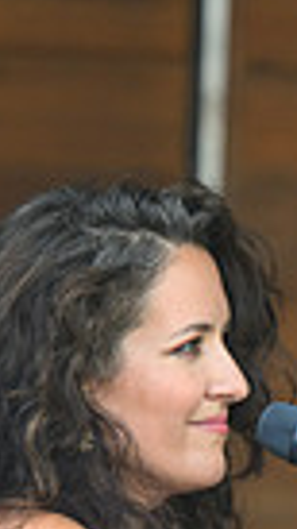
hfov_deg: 1.5
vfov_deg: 2.7
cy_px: 857
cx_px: 193
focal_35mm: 797
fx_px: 11165
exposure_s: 1/1600
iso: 800
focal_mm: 155
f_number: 2.8
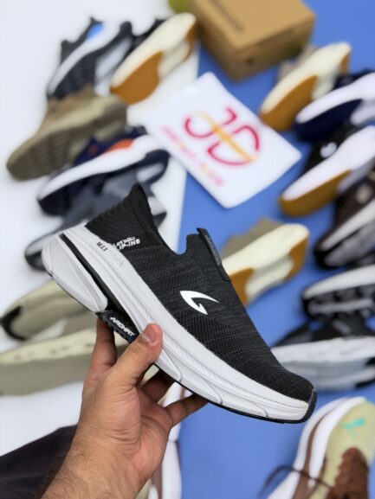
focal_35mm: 48
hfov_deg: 30.3
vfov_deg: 39.6
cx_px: 188
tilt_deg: -56.0
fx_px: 693
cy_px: 250
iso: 64
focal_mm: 6.76
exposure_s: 1/260
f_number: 1.78
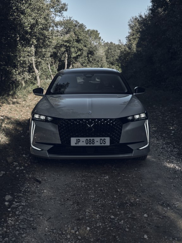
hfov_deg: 30.3
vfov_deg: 39.7
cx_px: 91
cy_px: 122
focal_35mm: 48
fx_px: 336
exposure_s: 1/50
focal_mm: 60.7
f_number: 5.6
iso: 200
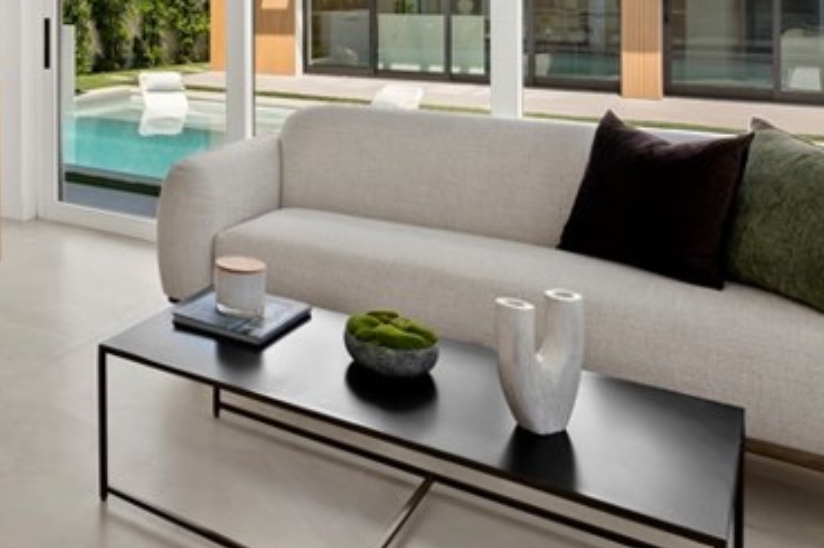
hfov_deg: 42.2
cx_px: -18
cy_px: 1
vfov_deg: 31.6
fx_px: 892
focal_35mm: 39
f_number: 8
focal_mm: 14
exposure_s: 1/20
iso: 100
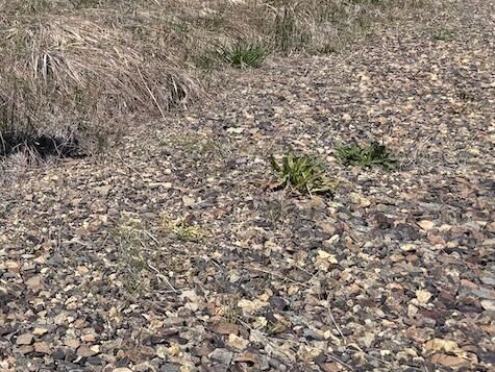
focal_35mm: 70
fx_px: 1002
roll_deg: -0.7
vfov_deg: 20.5
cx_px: -168
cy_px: 22
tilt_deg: -8.4
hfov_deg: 24.0
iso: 50
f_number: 1.6
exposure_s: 1/4854
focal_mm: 5.96
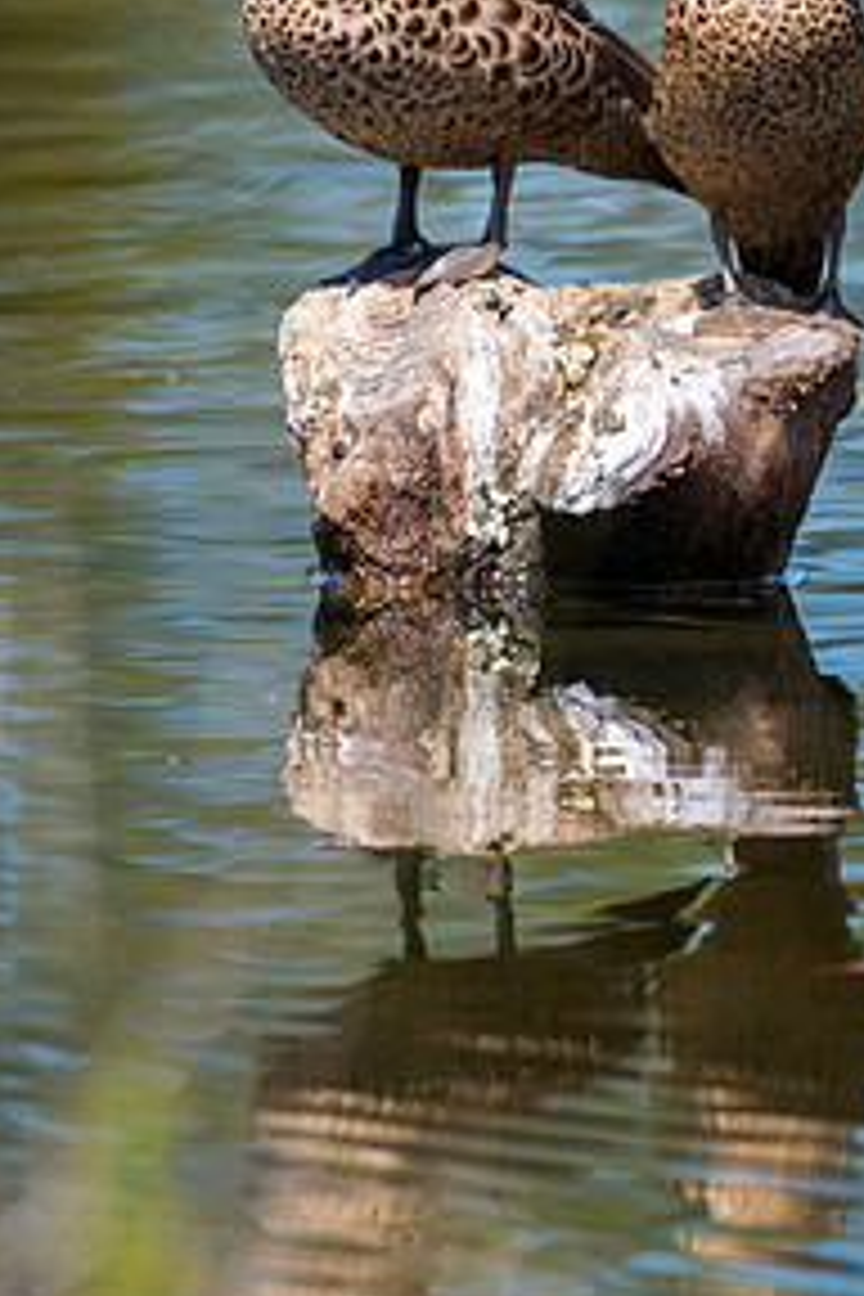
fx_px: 51224
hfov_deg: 1.0
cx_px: 734
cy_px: 513
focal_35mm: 1423
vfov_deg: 1.4
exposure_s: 1/1250
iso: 220
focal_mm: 500
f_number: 5.6
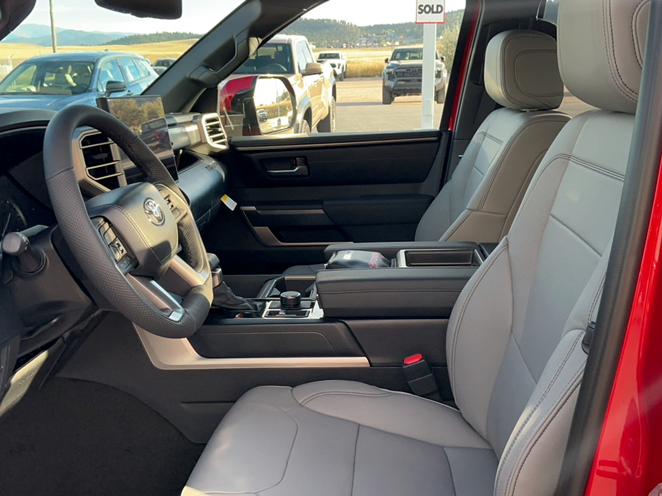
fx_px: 574
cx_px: 331
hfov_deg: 60.0
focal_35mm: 30
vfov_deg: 46.8
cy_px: 248
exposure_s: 1/120
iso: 40
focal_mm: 3
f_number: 1.8
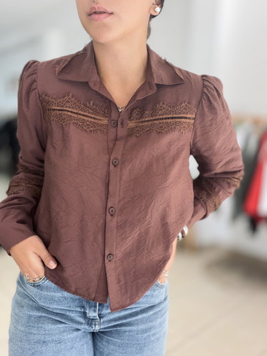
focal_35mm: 30
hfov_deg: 46.8
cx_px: 134
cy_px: 178
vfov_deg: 60.0
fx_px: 308
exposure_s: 1/121
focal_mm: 2.71
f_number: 1.9
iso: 64
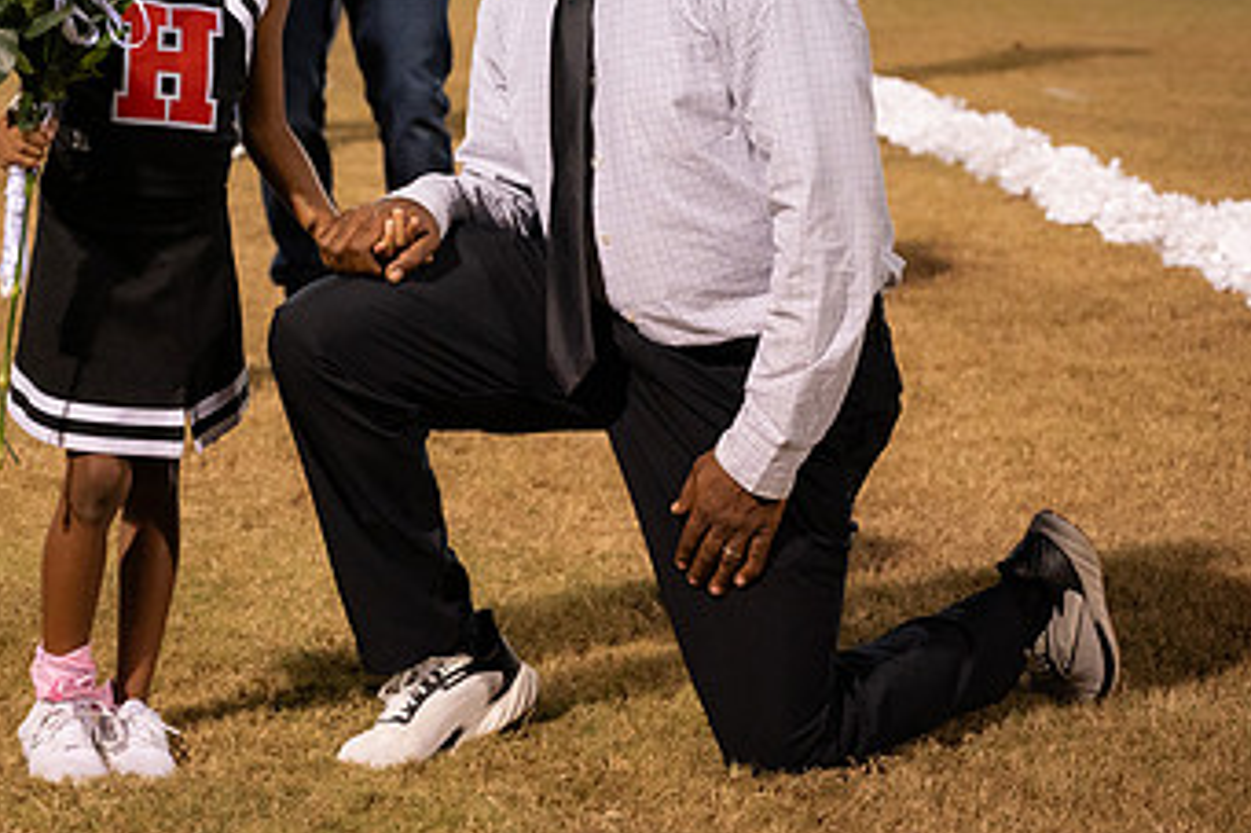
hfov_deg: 18.7
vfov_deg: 12.5
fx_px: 3786
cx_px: 437
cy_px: 268
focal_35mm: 109
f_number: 4
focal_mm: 63
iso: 3200
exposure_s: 1/250
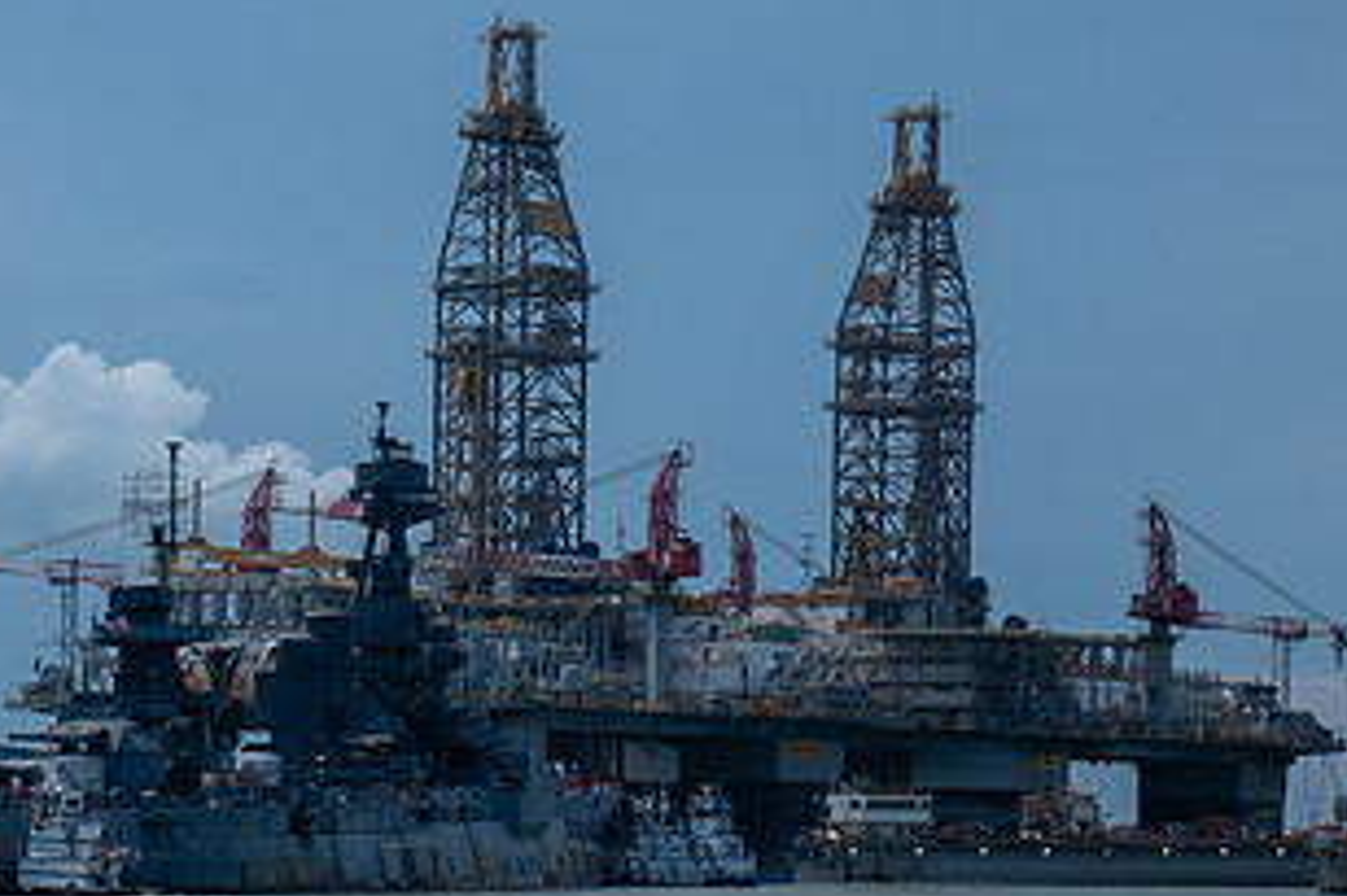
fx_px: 4936
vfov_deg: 10.4
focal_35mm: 132
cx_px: 319
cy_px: 583
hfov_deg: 15.5
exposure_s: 1/300
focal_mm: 46.6
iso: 160
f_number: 11
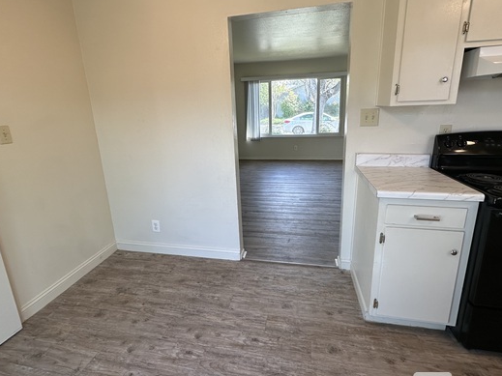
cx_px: 247
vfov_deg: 71.4
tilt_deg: -12.9
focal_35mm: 18
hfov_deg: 87.8
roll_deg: +2.2
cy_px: 169
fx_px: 261
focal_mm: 2.22
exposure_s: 1/120
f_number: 2.2
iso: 80
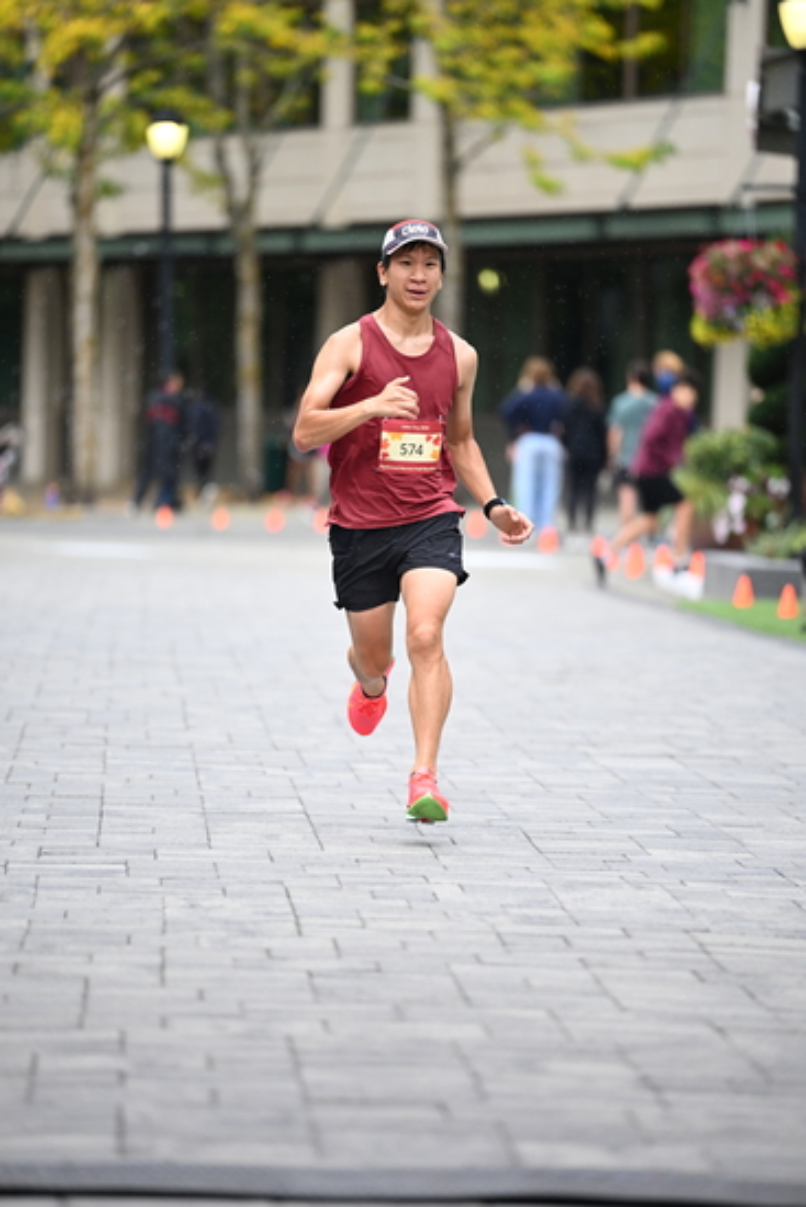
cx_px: 403
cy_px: 604
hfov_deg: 6.9
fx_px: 6712
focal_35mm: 200
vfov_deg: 10.3
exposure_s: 1/1600
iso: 1250
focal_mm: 200
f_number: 2.8
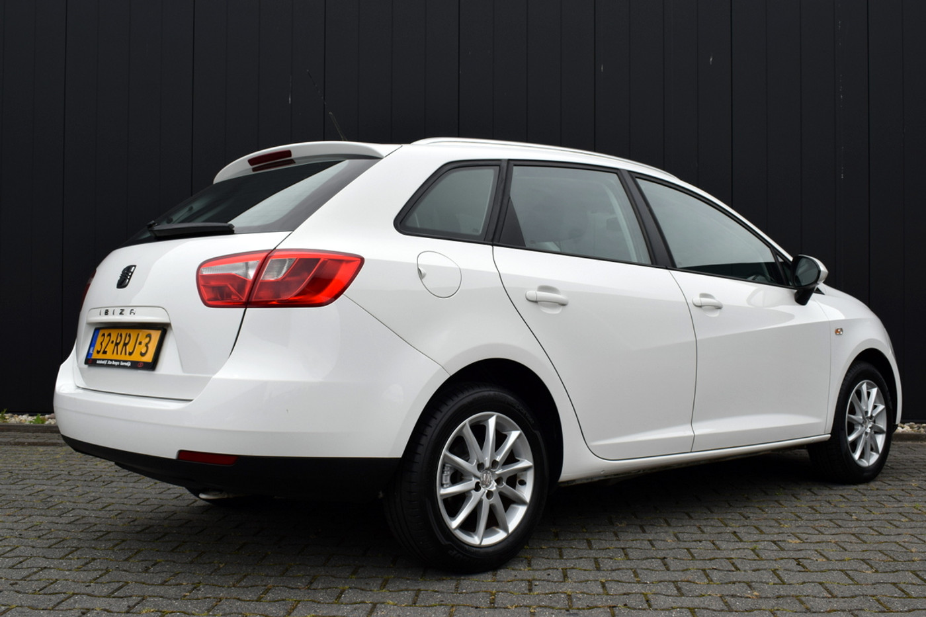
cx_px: 463
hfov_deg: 49.6
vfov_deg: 34.2
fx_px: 1003
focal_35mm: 39
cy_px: 308
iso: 200
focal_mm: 26
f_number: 9
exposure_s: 1/400
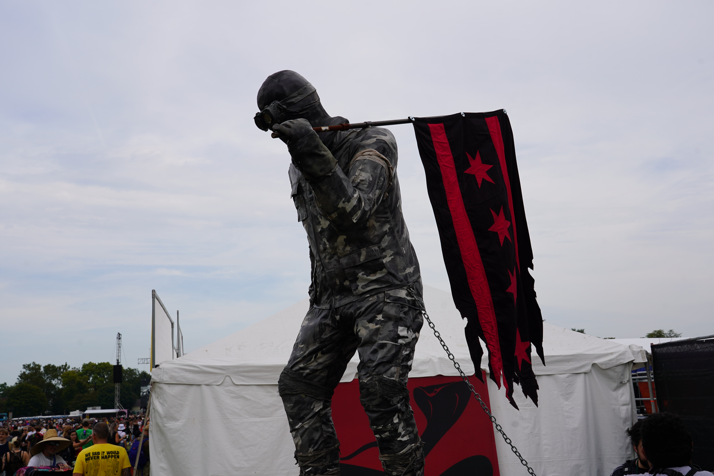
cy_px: 238
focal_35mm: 38
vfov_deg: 35.1
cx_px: 357
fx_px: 754
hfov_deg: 50.7
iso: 100
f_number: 10
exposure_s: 1/160
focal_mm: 38
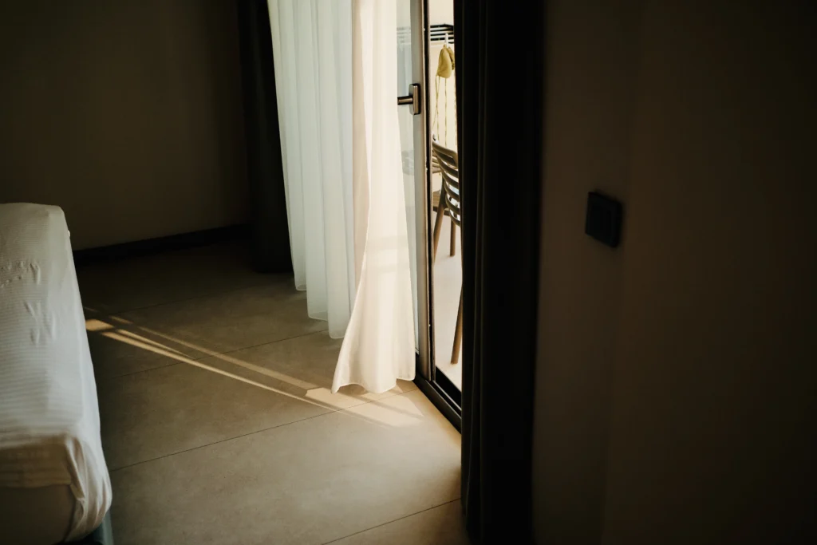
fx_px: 794
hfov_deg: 54.4
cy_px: 272
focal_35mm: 35
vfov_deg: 37.9
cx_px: 408
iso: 320
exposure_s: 1/900
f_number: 2
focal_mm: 23
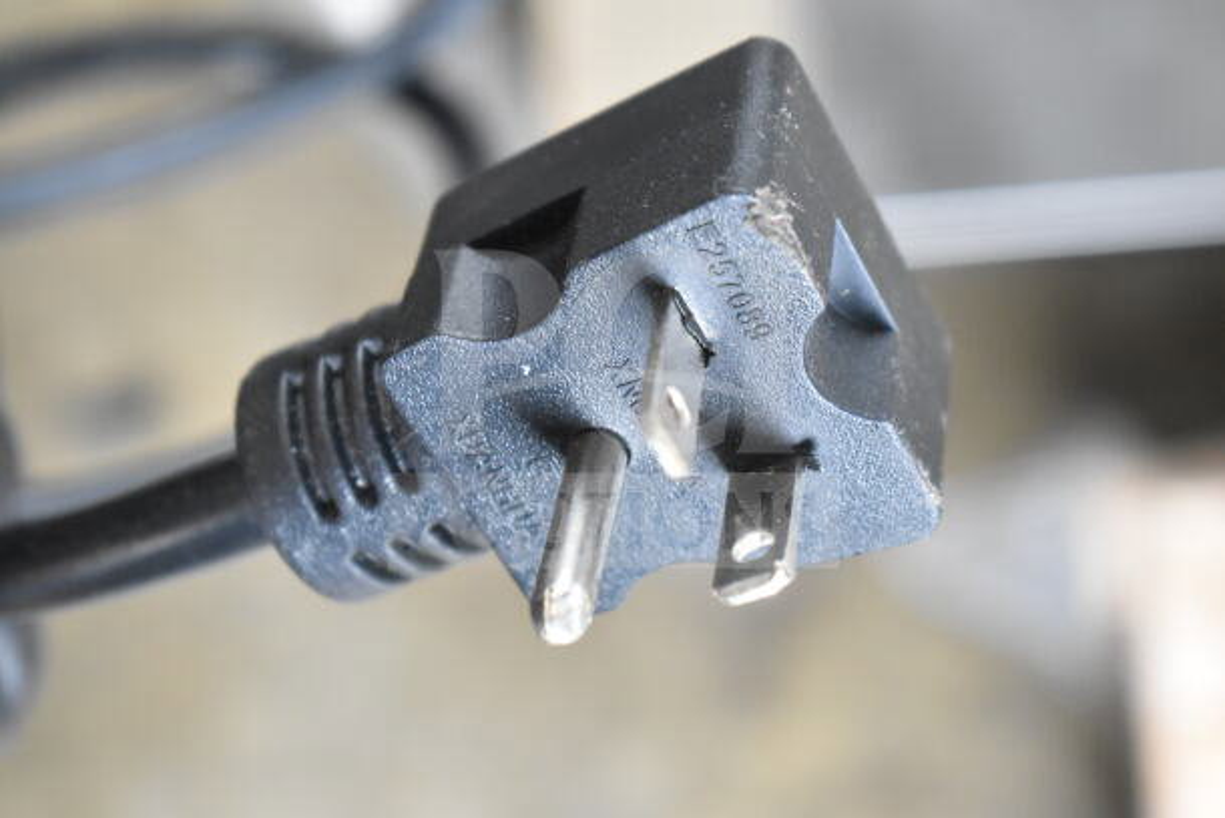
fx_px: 2808
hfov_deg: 24.6
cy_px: 409
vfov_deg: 16.6
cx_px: 612
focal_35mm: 82
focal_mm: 55
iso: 3600
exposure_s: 1/100
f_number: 5.6
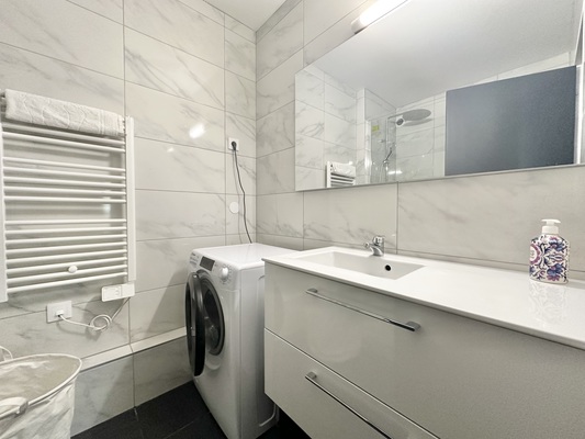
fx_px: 237
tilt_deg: -1.2
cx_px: 292
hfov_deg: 102.1
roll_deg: +0.4
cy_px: 220
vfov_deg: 85.7
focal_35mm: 14
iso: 320
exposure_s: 1/50
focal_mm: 2.22
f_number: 2.2
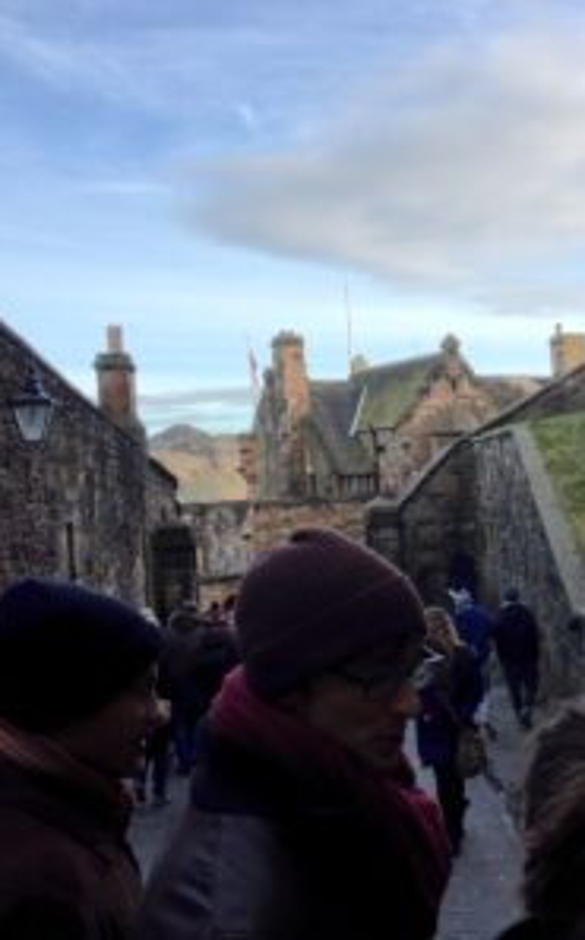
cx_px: 474
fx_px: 1279
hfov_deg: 25.3
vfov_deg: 40.3
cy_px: 468
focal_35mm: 50
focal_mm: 4.28
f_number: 2.4
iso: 50
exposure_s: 1/219
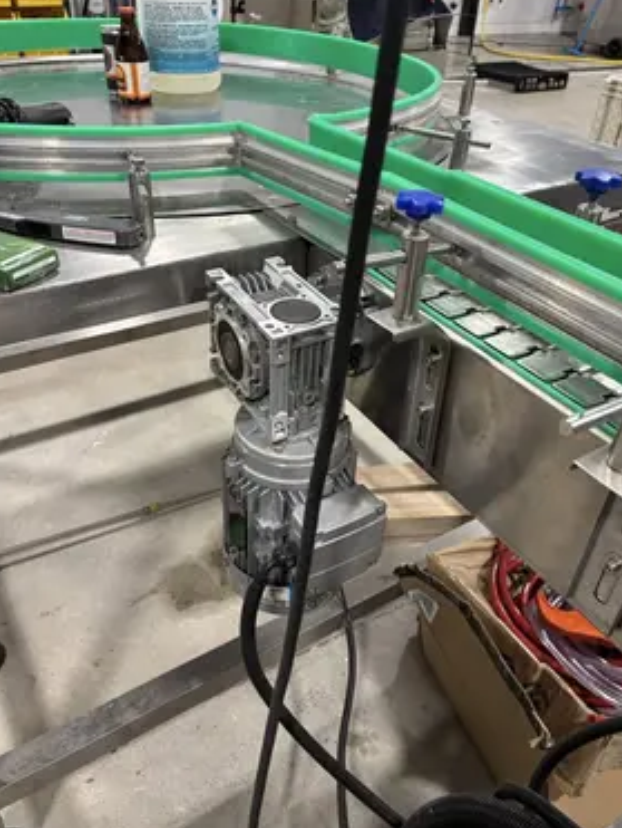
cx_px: 314
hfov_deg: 49.8
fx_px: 670
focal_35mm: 28
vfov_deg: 63.4
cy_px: 404
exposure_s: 1/60
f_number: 1.6
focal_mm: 6
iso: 160
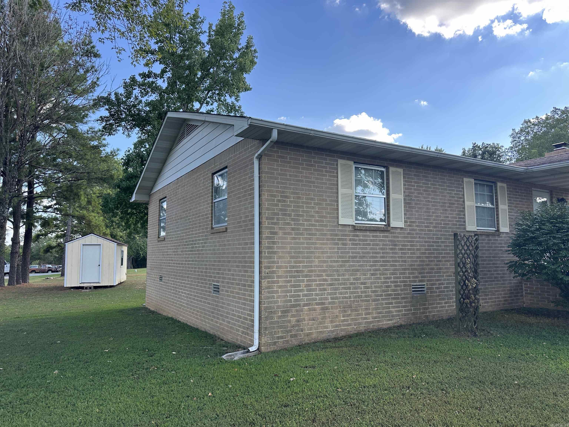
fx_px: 394
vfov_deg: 56.8
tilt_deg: +6.3
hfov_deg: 71.6
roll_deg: +0.8
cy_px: 214
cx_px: 284
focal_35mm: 24
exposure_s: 1/910
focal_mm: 6.86
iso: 80
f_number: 1.78
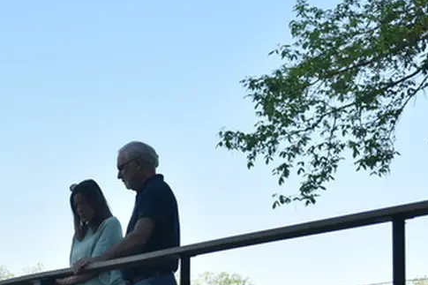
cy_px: 286
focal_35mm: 104
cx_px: -92
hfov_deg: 18.6
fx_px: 1236
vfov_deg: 13.0
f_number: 4.5
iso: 100
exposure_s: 1/800
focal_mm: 28
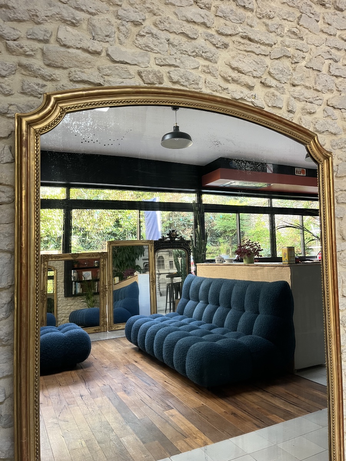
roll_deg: +0.4
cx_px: 173
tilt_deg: +1.5
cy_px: 230
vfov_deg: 67.3
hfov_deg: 53.1
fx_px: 347
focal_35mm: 26
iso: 200
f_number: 1.6
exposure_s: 1/60
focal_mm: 5.1
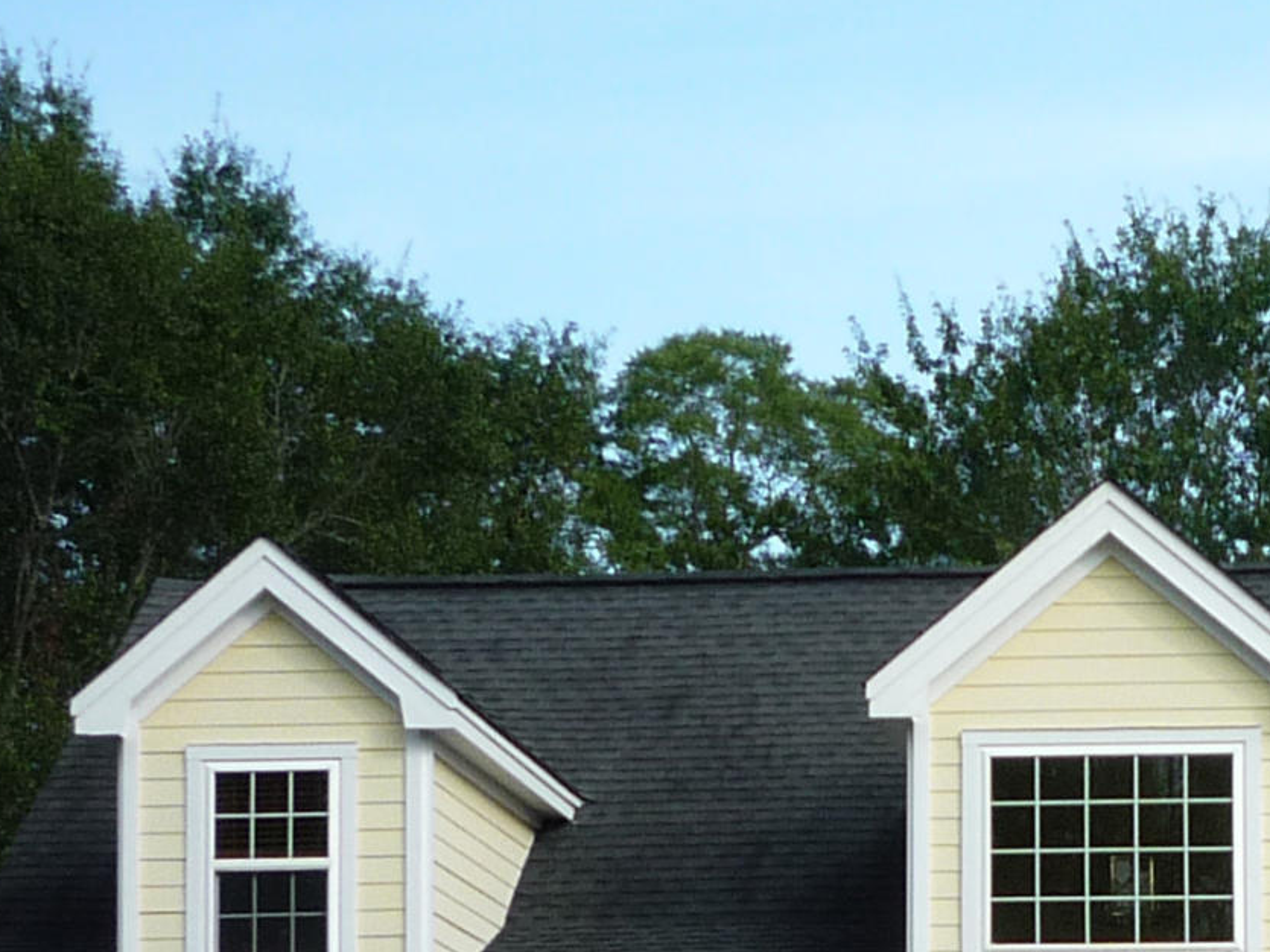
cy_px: 1448
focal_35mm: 115
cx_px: 1516
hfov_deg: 16.4
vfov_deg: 12.2
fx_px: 4219
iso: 100
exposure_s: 1/320
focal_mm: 5.2
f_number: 4
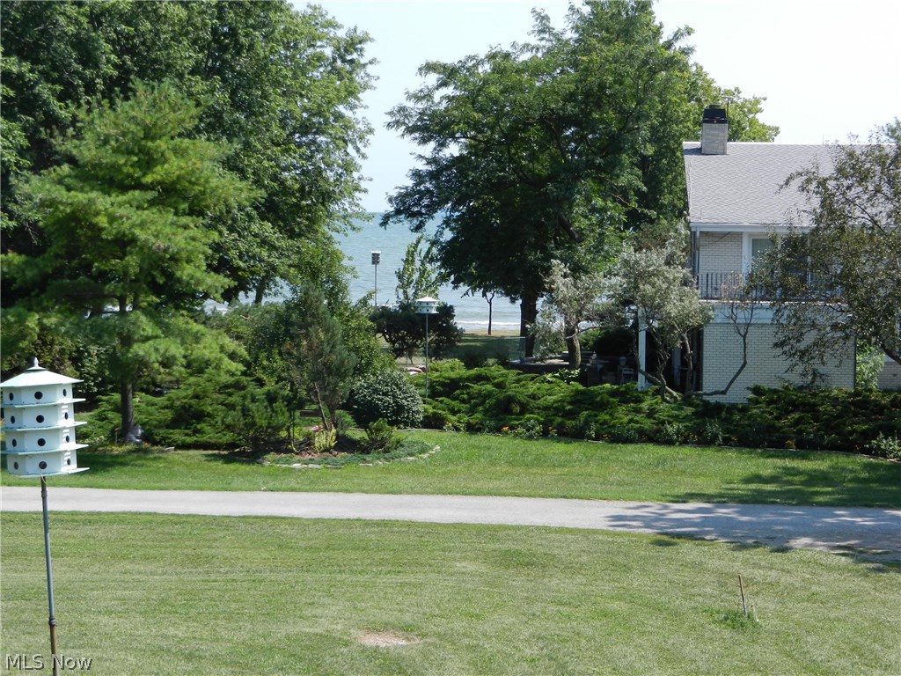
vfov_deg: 21.6
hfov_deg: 28.6
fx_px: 1770
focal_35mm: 68
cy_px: 338
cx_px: 450
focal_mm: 12.3
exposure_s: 1/640
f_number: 4.6
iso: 160
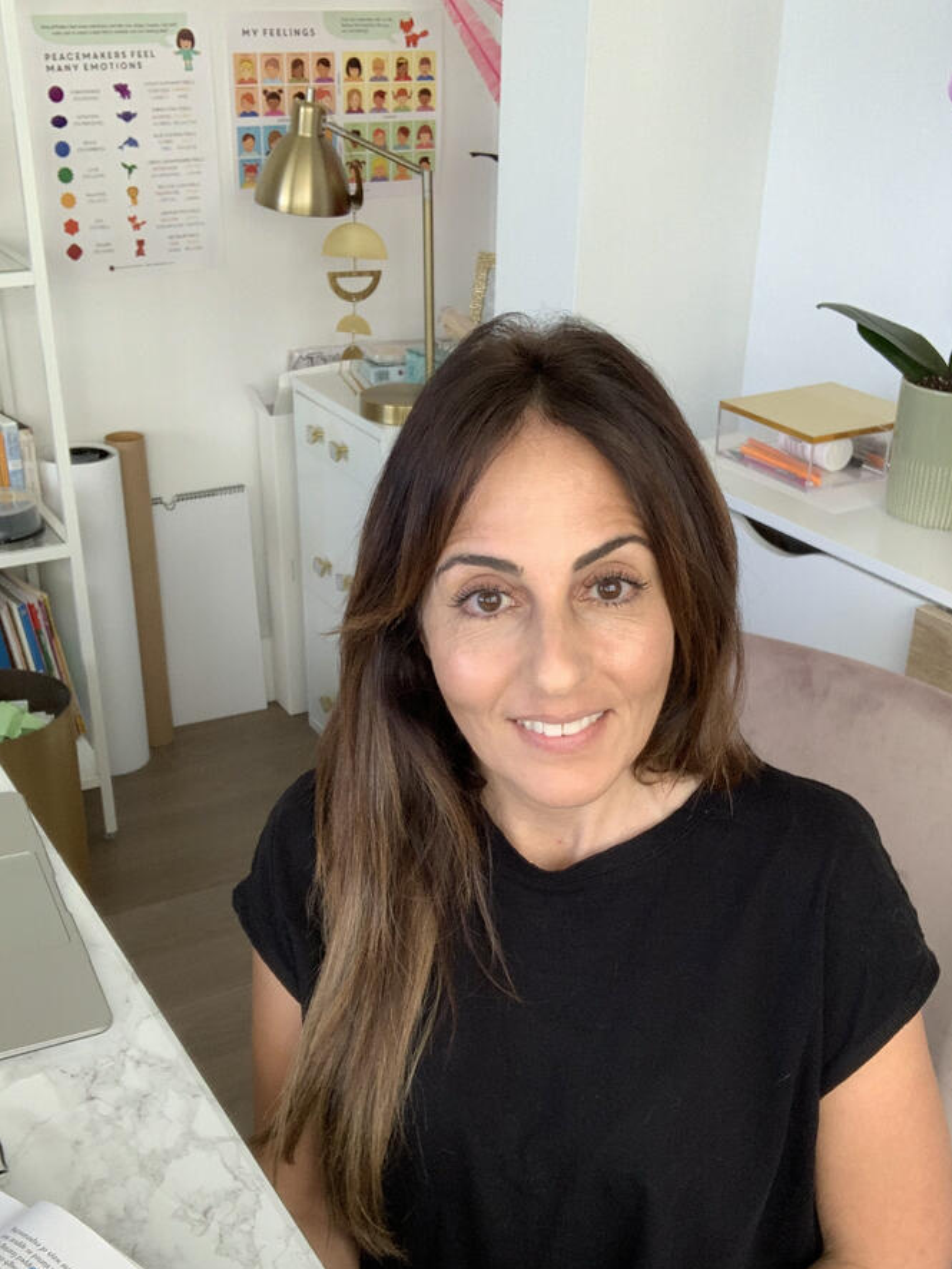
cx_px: 488
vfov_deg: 47.6
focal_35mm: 39
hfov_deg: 36.8
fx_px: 1429
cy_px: 751
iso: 64
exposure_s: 1/97
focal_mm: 2.87
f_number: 2.2
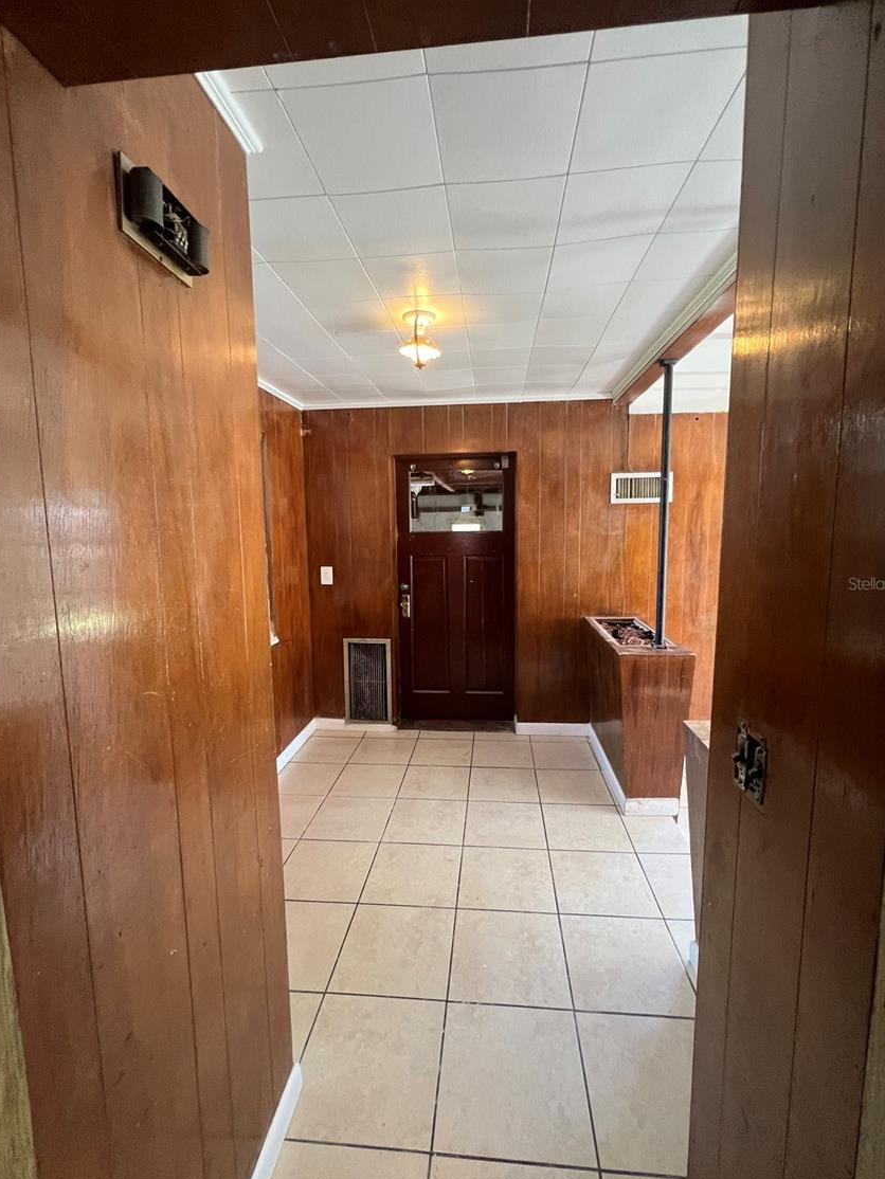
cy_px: 583
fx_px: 477
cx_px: 447
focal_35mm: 14
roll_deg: +1.2
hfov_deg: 85.7
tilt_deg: -5.8
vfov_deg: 102.0
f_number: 1.8
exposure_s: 1/60
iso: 320
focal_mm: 1.57
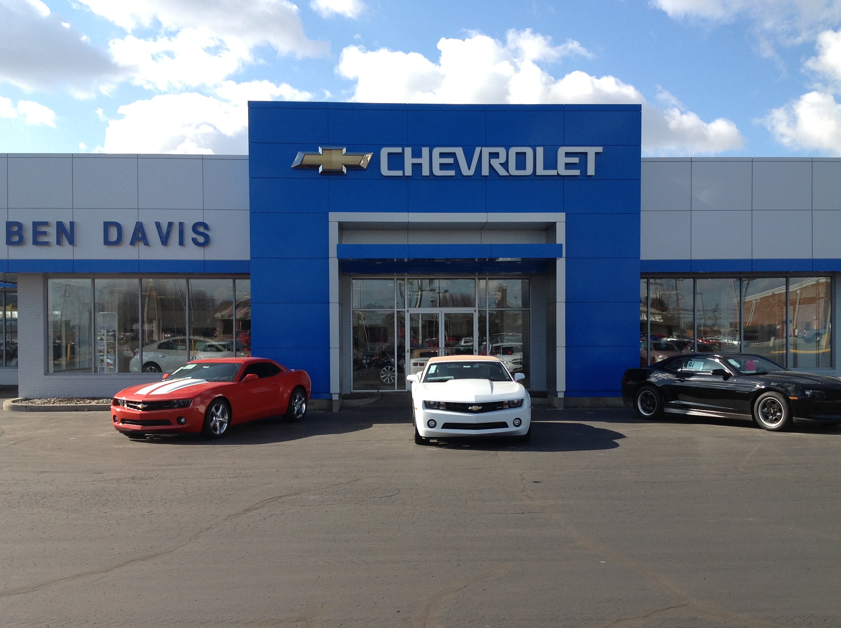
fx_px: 946
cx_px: 446
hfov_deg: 47.9
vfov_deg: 36.7
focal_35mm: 39
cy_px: 339
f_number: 2.4
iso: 50
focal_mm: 4.28
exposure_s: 1/1120
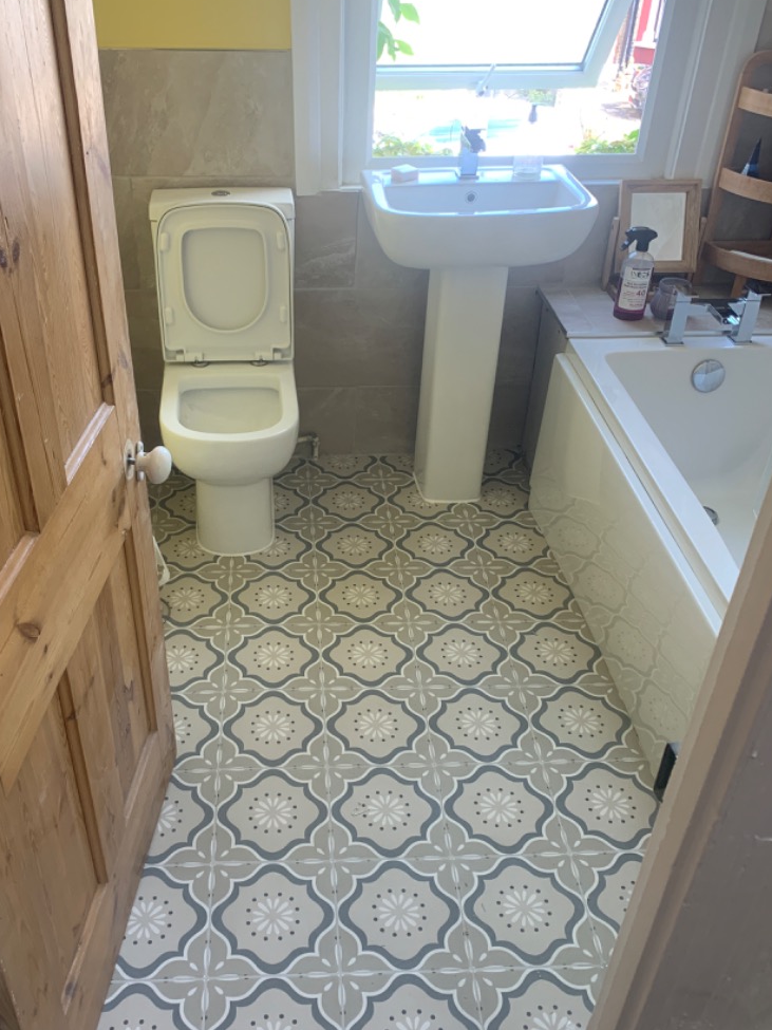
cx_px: 323
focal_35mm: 32
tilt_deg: -37.9
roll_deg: +0.6
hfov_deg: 44.0
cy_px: 550
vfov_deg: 56.8
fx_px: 952
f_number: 1.8
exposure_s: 1/106
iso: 100
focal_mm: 4.25
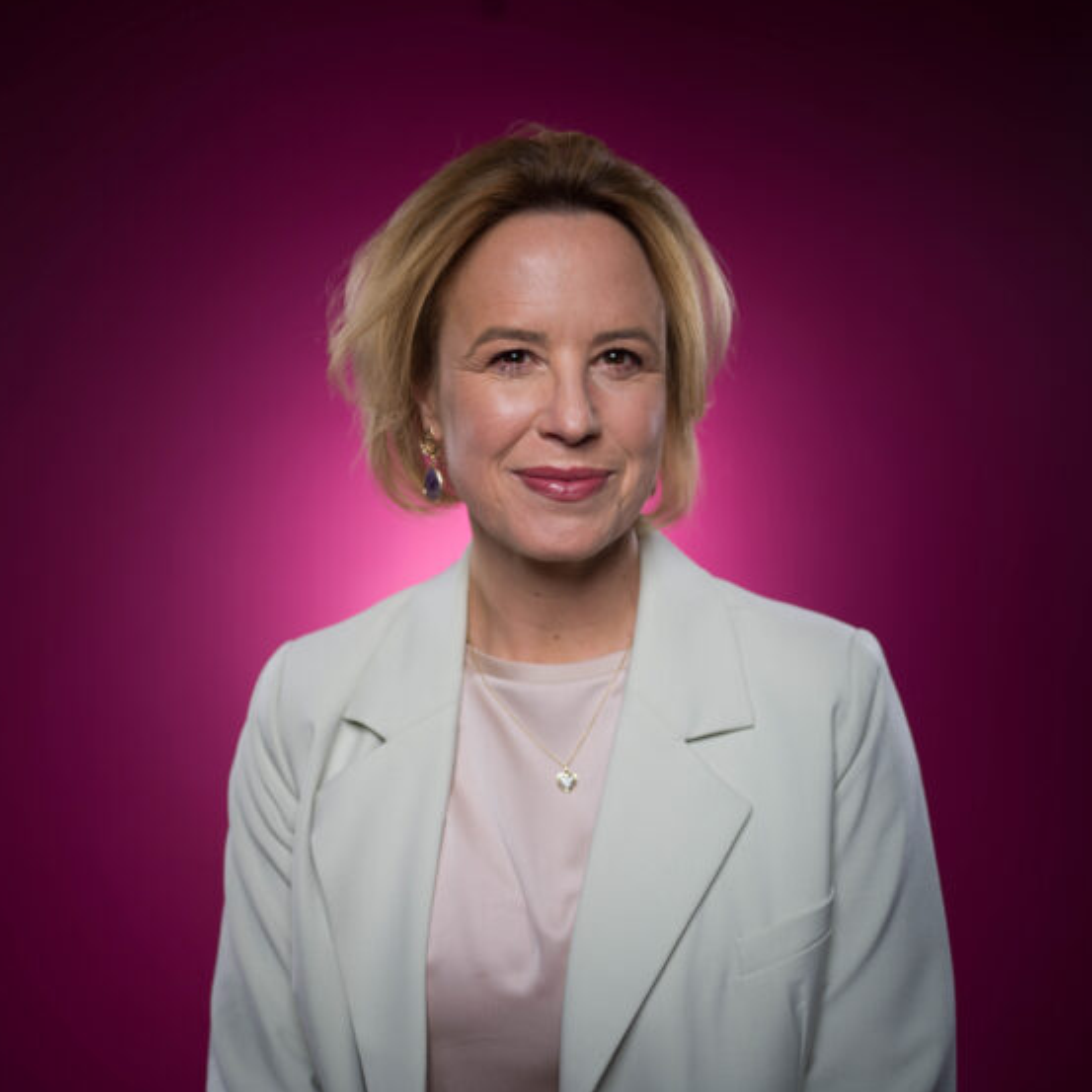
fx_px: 1535
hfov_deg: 39.2
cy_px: 527
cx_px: 513
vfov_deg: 39.2
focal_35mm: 43
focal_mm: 45
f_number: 3.5
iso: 100
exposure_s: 1/1500
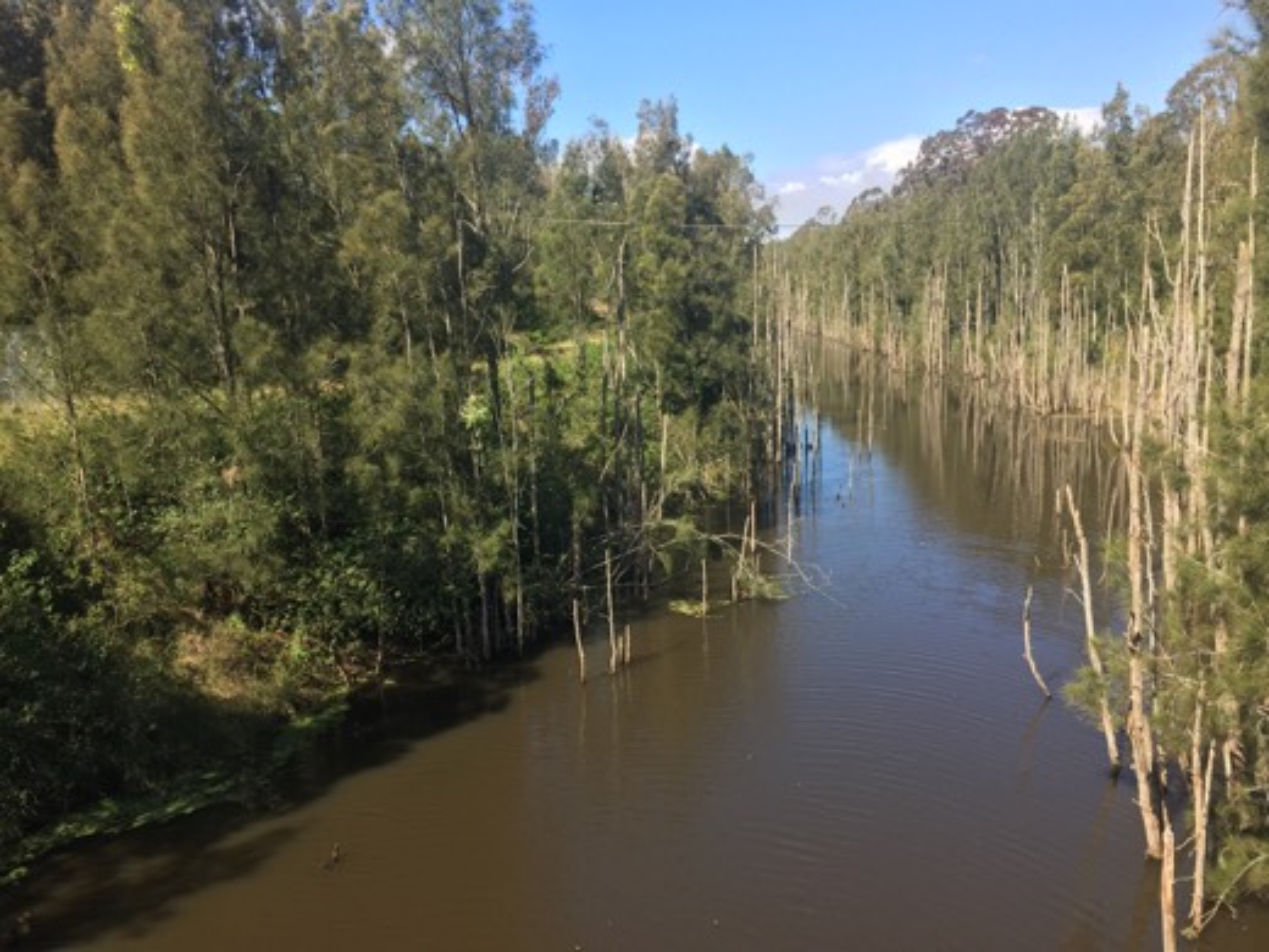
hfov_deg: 61.7
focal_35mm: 29
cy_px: 476
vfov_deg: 48.2
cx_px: 634
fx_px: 1063
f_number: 2.2
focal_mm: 4.15
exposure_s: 1/920
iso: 32
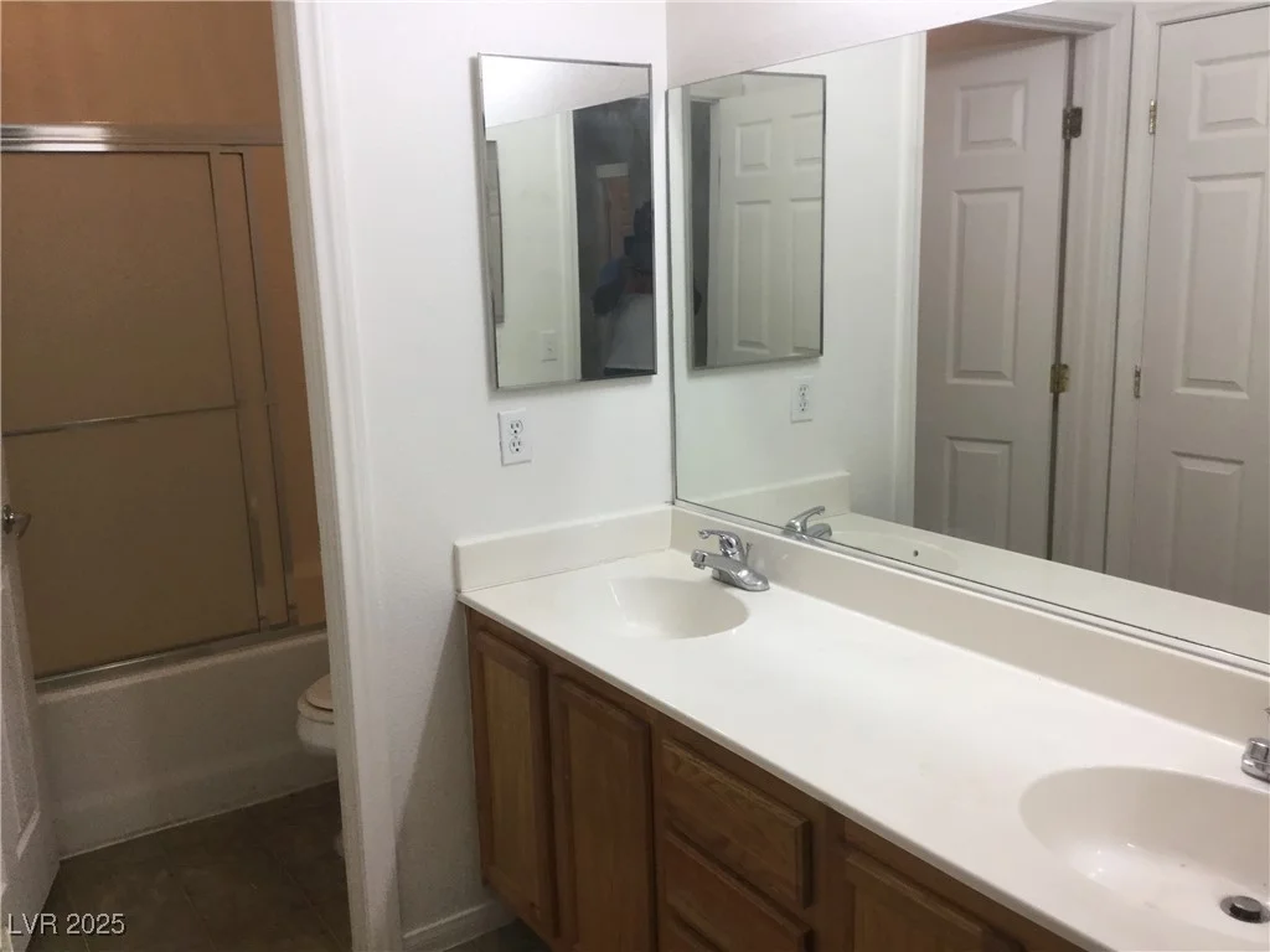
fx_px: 1137
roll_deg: +0.2
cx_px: 635
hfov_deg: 58.4
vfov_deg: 45.4
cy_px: 476
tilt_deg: -7.0
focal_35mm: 31
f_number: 2.4
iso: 32
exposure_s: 1/40
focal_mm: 3.3
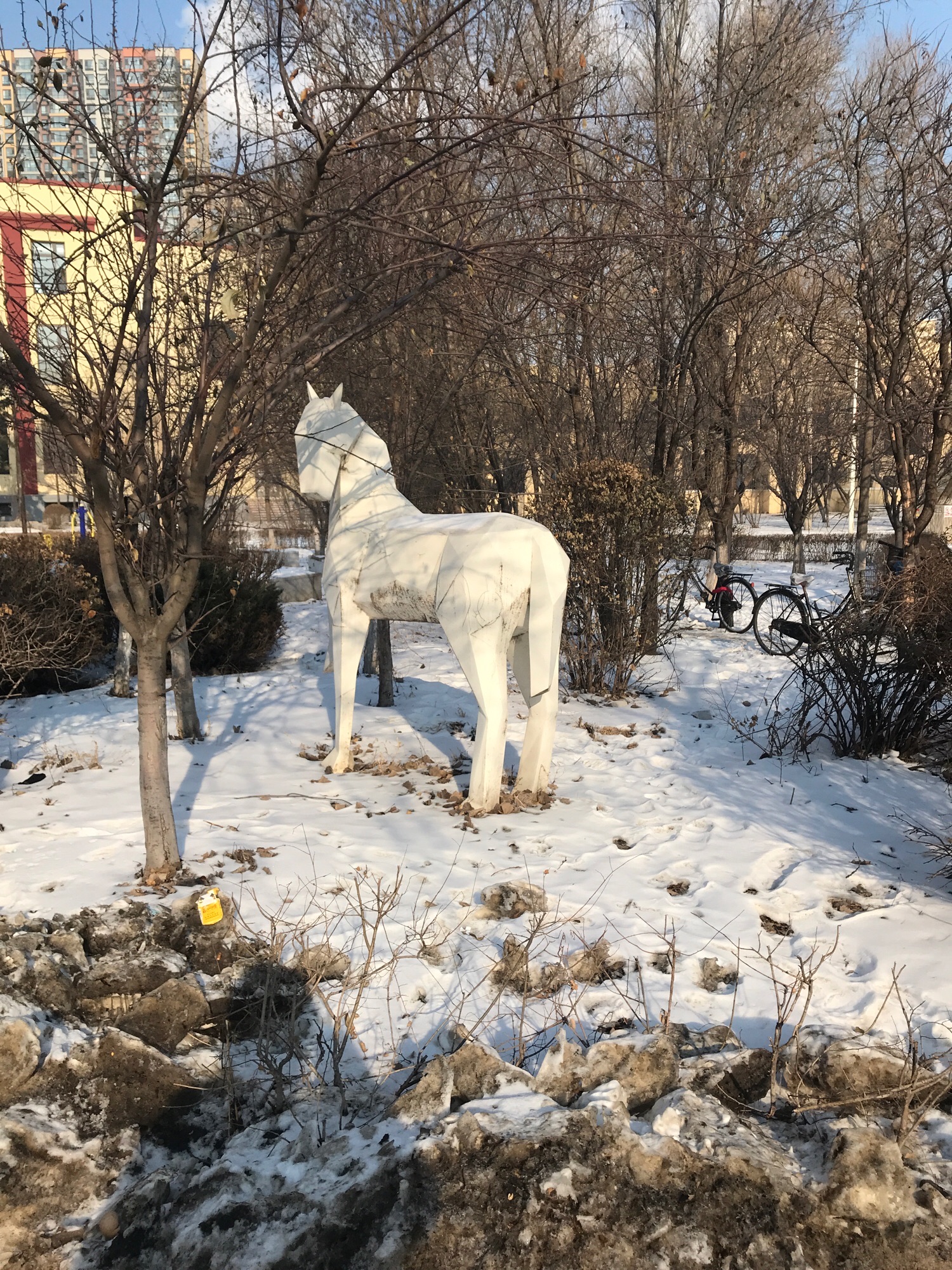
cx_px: 476
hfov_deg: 49.7
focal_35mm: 28
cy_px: 635
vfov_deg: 63.4
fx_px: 1027
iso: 20
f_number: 1.8
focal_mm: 3.99
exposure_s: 1/2660
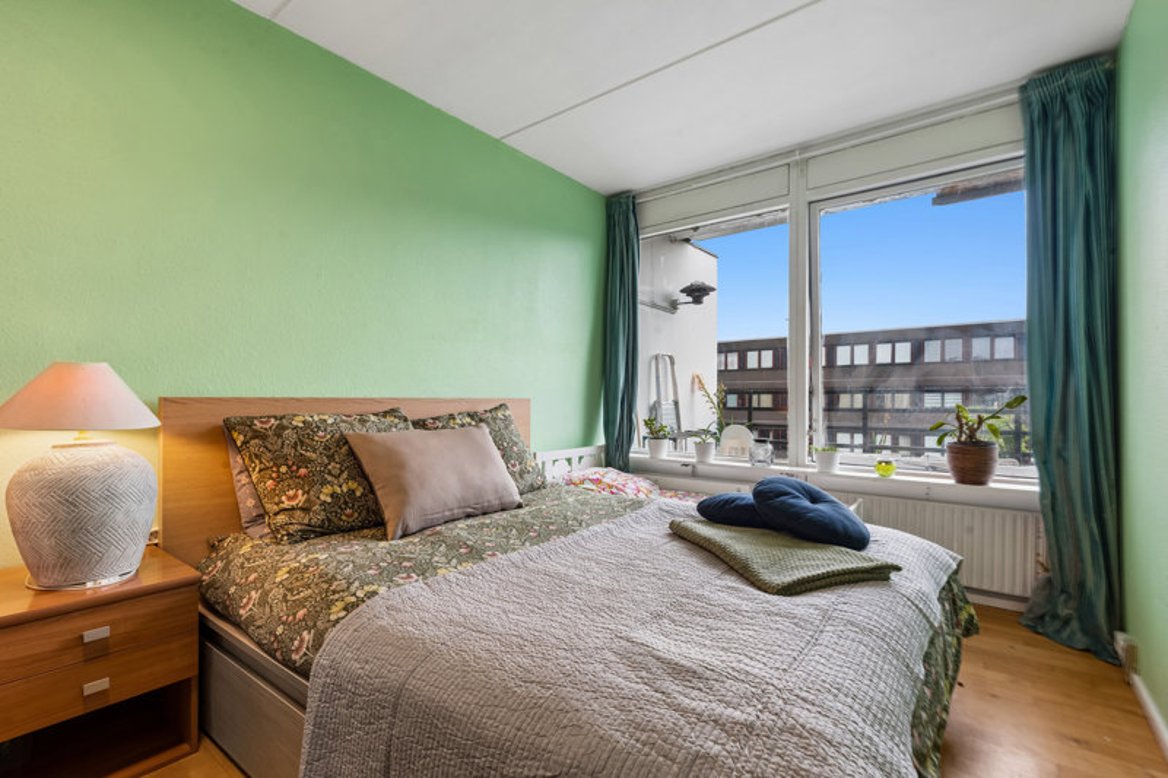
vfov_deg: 73.7
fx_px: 519
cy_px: 389
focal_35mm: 16
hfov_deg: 96.7
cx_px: 584
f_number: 10
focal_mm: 16
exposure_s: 1/4
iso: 200
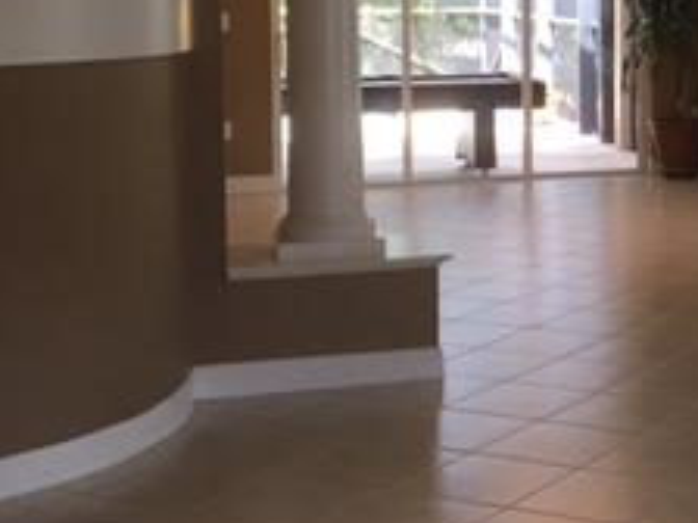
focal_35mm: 83
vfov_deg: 17.6
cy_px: 68
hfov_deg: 22.4
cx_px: 742
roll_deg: -0.8
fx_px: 1674
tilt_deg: -4.6
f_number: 2.2
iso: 25
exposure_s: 1/40
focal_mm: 4.15
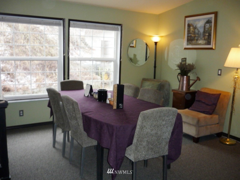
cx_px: 120
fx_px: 229
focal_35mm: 33
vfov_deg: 42.9
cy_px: 90
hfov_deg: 55.4
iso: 160
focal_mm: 5.5
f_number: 2.8
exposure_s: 1/30
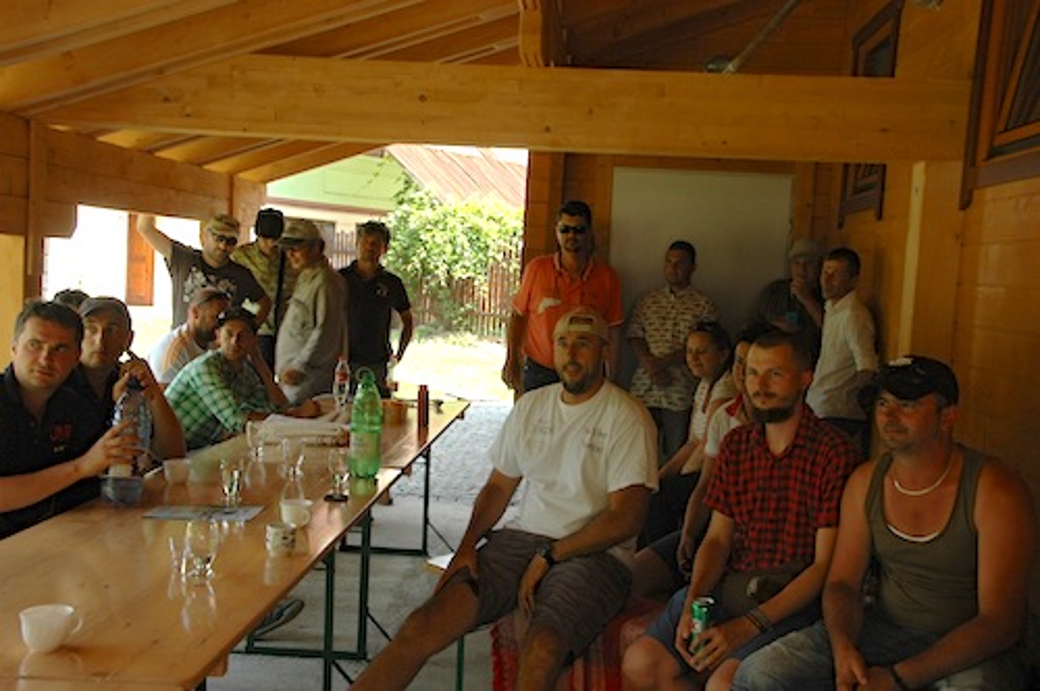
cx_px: 520
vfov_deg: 31.8
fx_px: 1212
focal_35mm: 42
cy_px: 346
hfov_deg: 46.5
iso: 250
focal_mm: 28
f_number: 9
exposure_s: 1/50
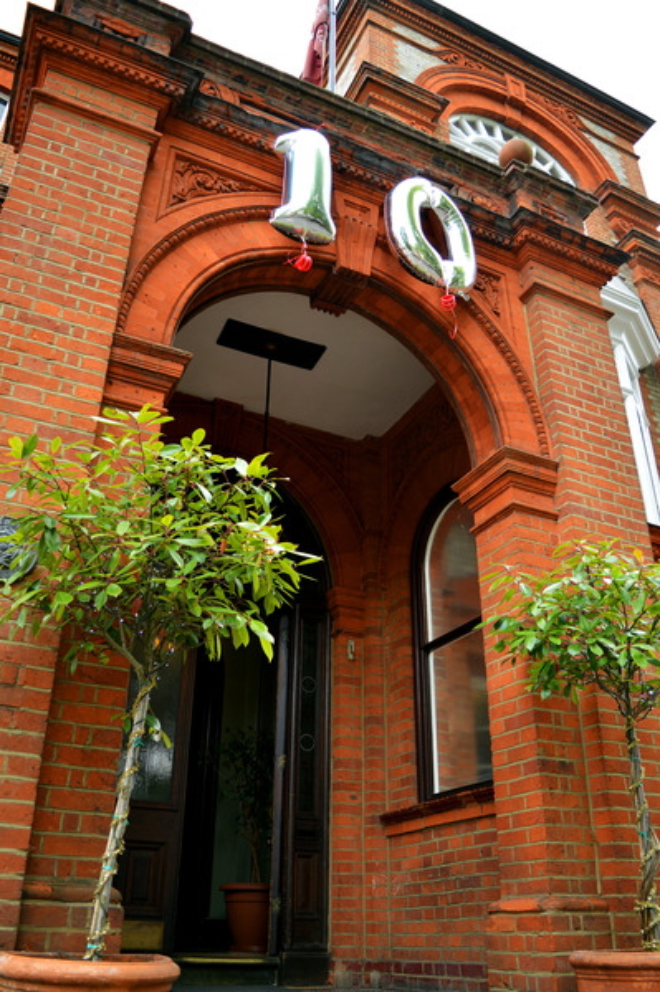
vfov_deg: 62.0
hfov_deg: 43.5
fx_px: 826
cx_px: 330
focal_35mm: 30
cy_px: 496
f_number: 3.5
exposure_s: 1/60
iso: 100
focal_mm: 20
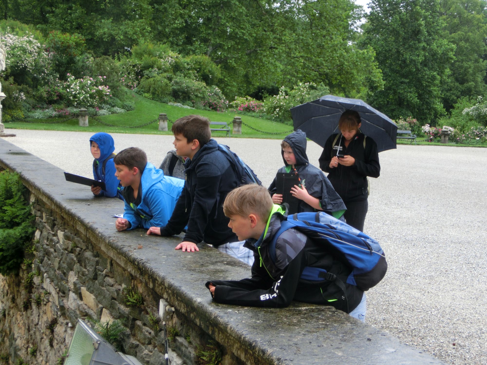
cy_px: 182
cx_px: 244
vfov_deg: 23.3
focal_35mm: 63
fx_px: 886
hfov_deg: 30.7
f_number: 4.6
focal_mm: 11.17
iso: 80
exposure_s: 1/80
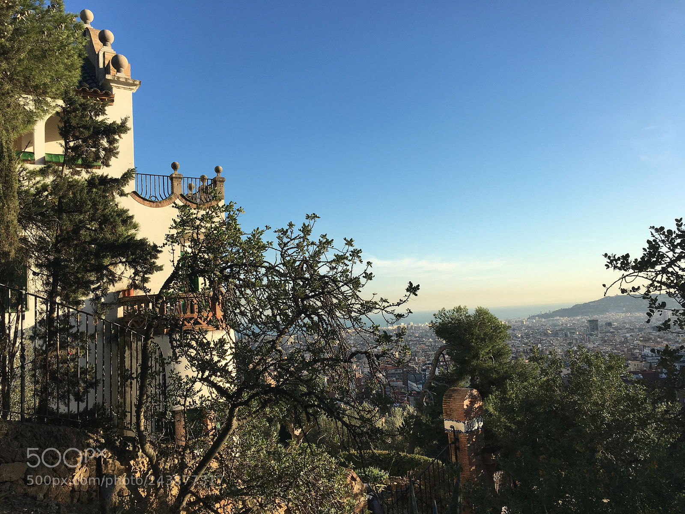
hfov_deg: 61.7
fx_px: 574
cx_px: 342
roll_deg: +3.6
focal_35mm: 29
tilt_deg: +7.2
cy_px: 257
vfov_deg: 48.2
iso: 25
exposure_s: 1/1202
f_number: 2.2
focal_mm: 4.15
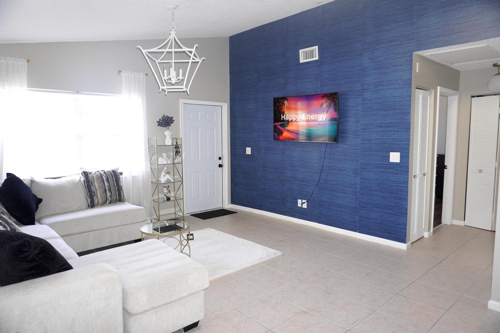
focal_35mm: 24
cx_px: 250
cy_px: 166
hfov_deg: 73.8
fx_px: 333
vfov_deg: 53.1
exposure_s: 1/160
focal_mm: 16
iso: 1000
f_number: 4
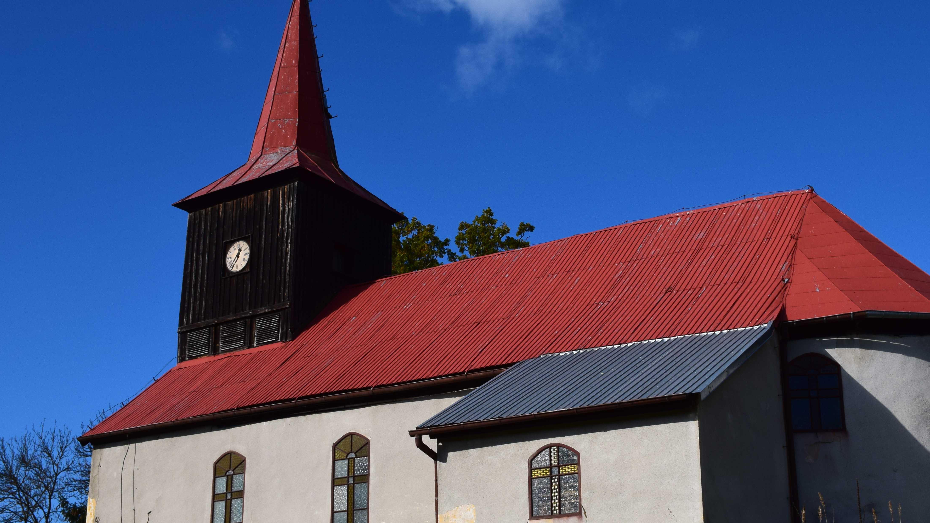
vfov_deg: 21.4
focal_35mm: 56
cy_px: 232
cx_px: 537
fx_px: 1381
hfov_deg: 37.1
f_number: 11
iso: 250
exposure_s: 1/500
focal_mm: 26
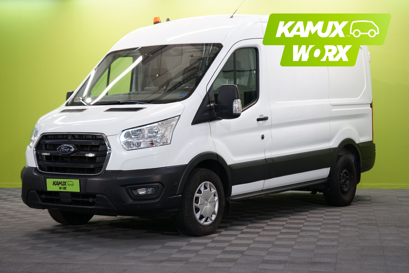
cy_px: 137
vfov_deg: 20.3
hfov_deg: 30.1
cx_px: 202
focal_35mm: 67
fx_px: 761
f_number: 5.6
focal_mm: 66
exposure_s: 1/30
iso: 400
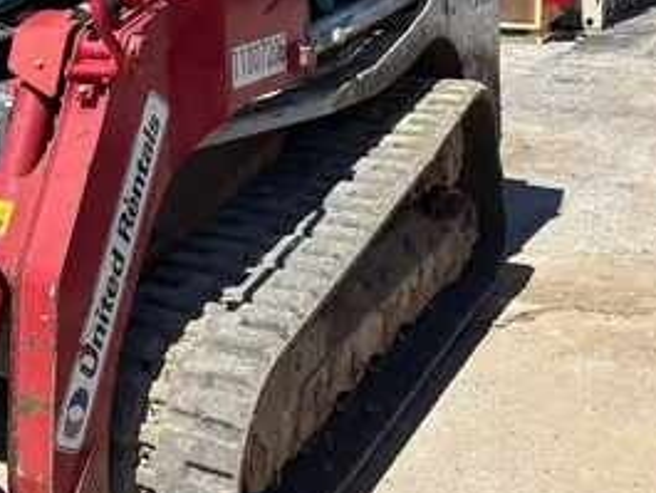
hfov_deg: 34.6
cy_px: 51
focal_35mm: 54
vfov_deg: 26.2
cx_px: 146
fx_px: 1024
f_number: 1.6
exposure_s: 1/3448
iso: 50
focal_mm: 5.96
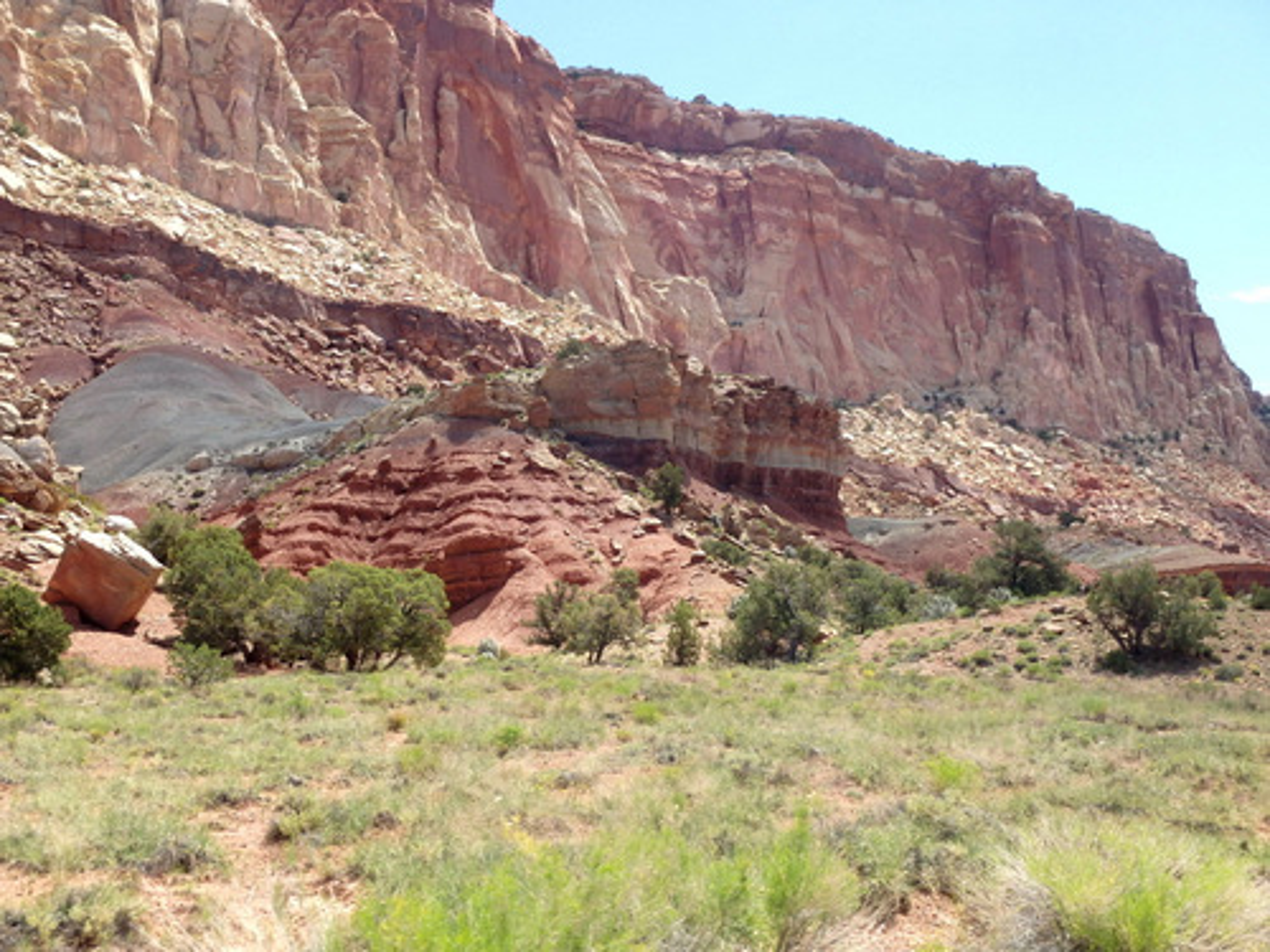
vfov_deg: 36.0
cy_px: 476
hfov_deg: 46.8
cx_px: 635
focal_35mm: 40
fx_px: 1468
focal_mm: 7.3
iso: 125
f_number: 4.7
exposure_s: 1/400
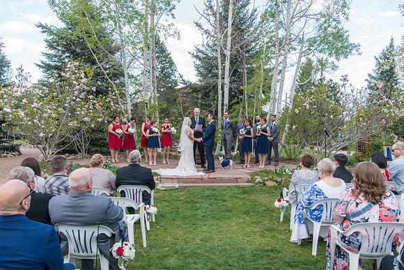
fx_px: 314
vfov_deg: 46.4
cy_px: 135
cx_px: 202
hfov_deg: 65.5
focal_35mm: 28
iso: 400
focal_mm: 28
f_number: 5
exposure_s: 1/320
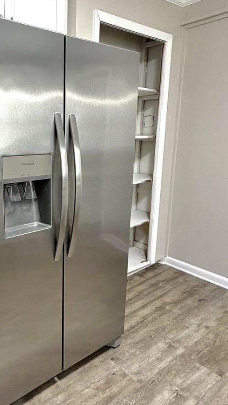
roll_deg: -0.1
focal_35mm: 27
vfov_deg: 69.8
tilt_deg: -11.7
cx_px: 41
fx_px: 290
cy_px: 195
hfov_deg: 40.8
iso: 200
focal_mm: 2.22
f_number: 2.2
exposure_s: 1/60
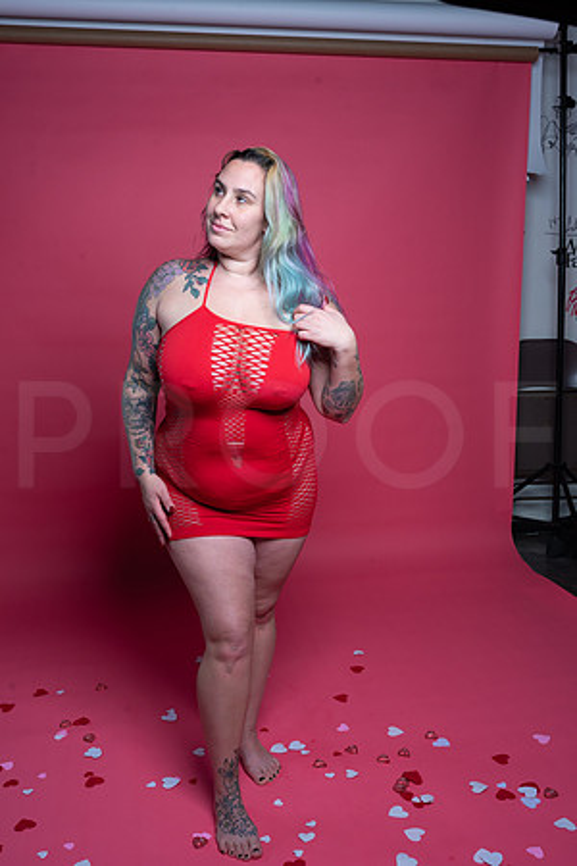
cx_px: 288
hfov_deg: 37.9
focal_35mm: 35
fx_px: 841
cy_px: 433
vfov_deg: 54.4
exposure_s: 1/160
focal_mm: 35
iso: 250
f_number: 11
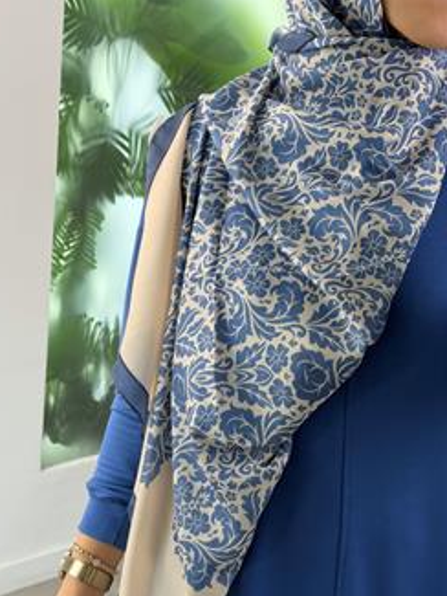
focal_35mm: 61
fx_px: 1050
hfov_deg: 24.0
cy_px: 364
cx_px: 176
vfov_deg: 31.6
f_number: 1.78
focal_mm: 6.76
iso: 50
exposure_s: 1/170
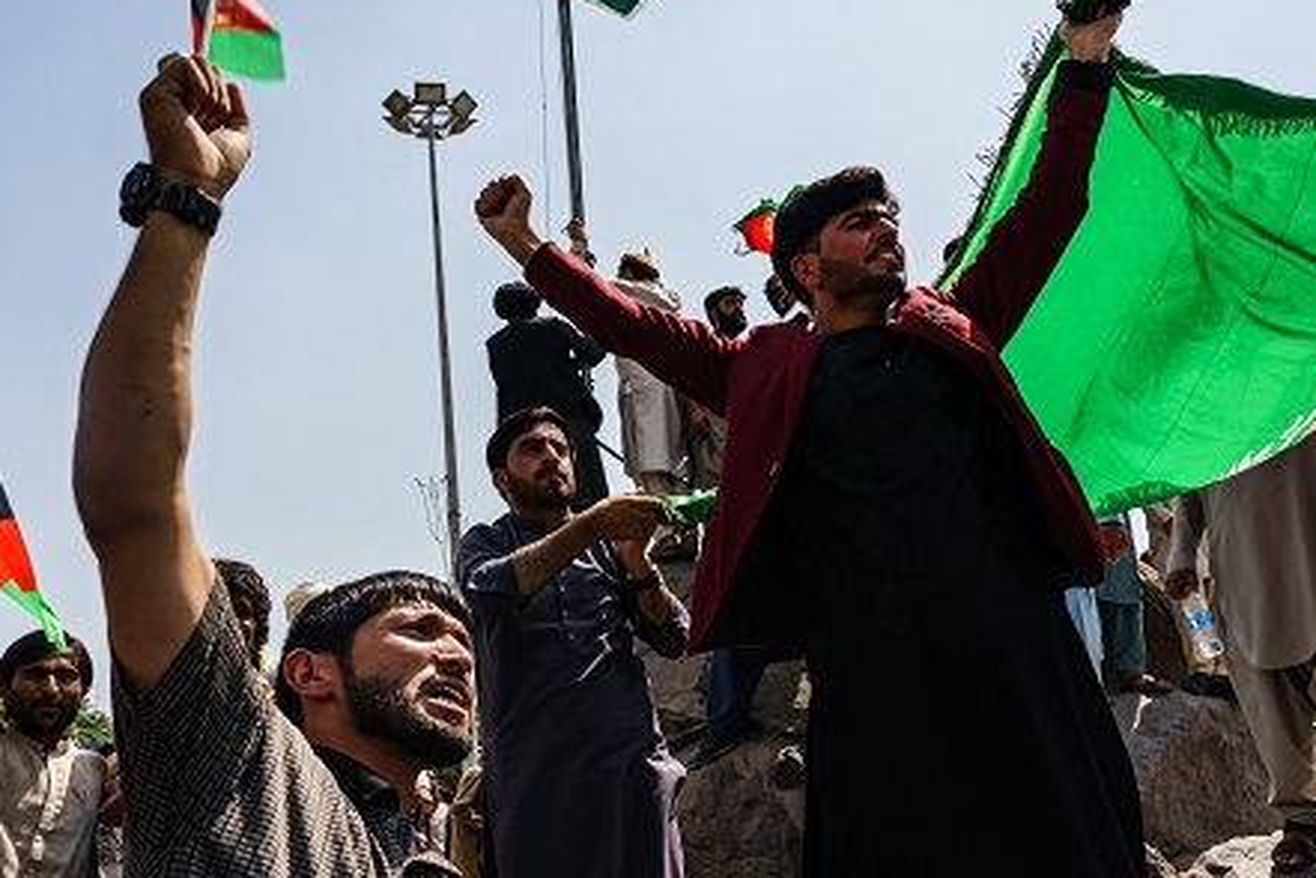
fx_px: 1243
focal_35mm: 34
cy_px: 544
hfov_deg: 55.8
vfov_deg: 38.7
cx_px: 619
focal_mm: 24
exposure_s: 1/1000
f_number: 7.1
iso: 400
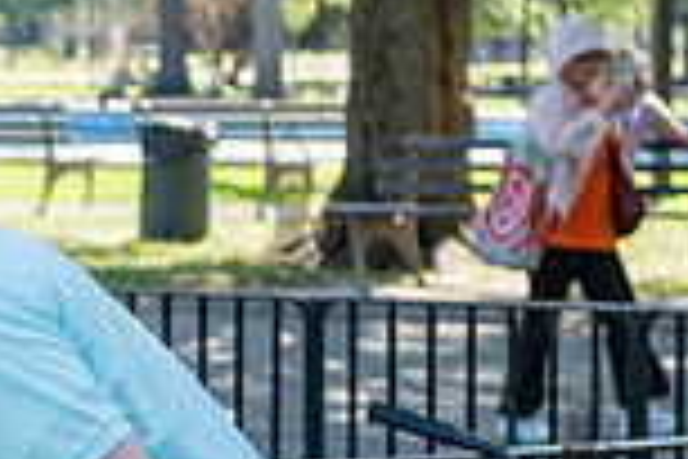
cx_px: -292
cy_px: 416
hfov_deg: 8.6
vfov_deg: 5.8
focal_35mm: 235
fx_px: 4491
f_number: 4
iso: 200
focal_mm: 62
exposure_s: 1/250
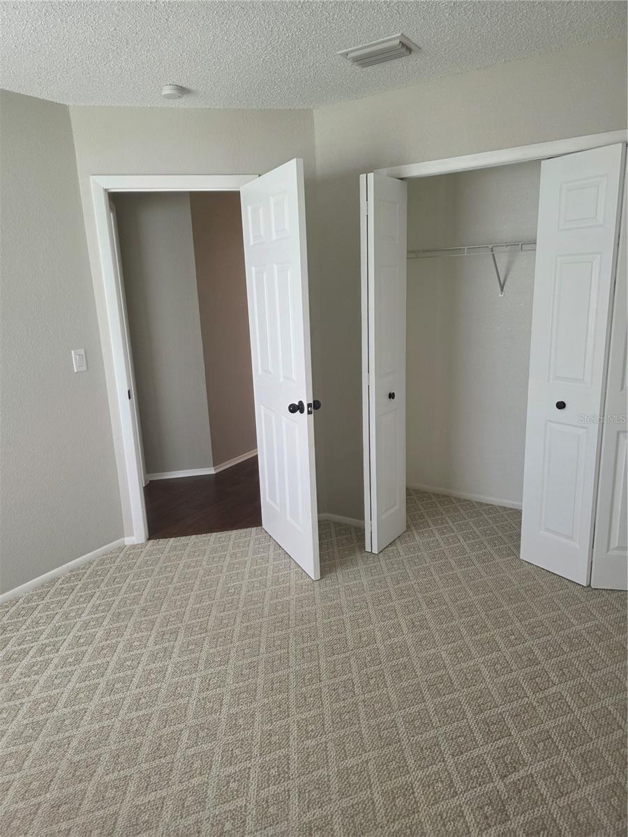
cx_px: 314
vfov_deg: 73.9
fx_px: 556
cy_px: 418
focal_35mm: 23
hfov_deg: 58.9
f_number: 1.7
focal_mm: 6.3
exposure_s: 1/120
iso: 320
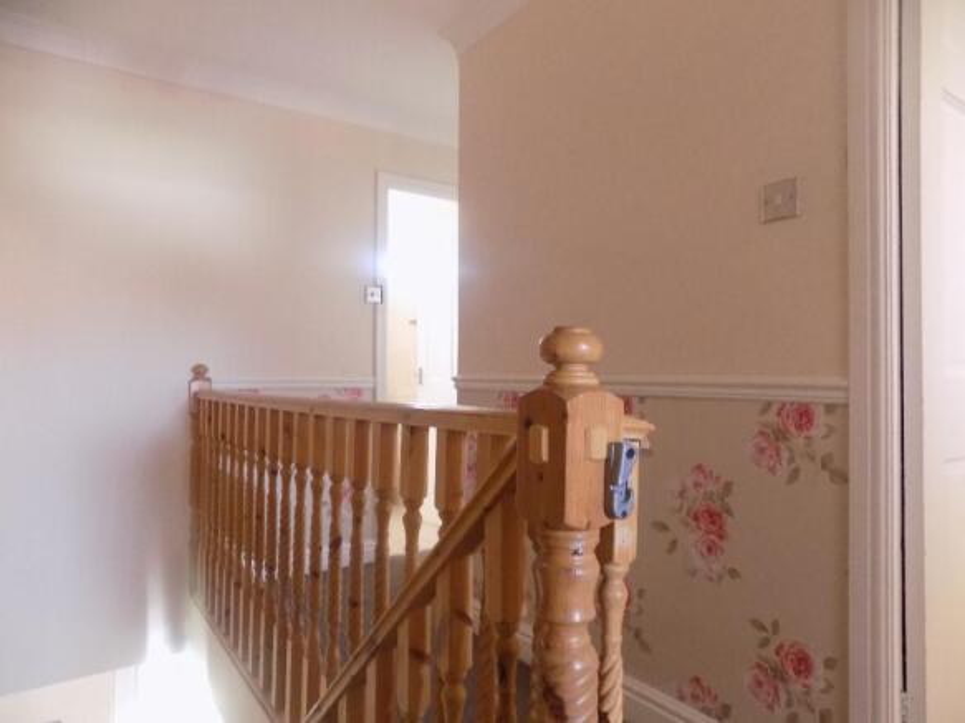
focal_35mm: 23
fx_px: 641
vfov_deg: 58.9
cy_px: 362
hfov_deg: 73.9
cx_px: 482
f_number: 3.1
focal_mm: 4
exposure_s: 1/8
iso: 400
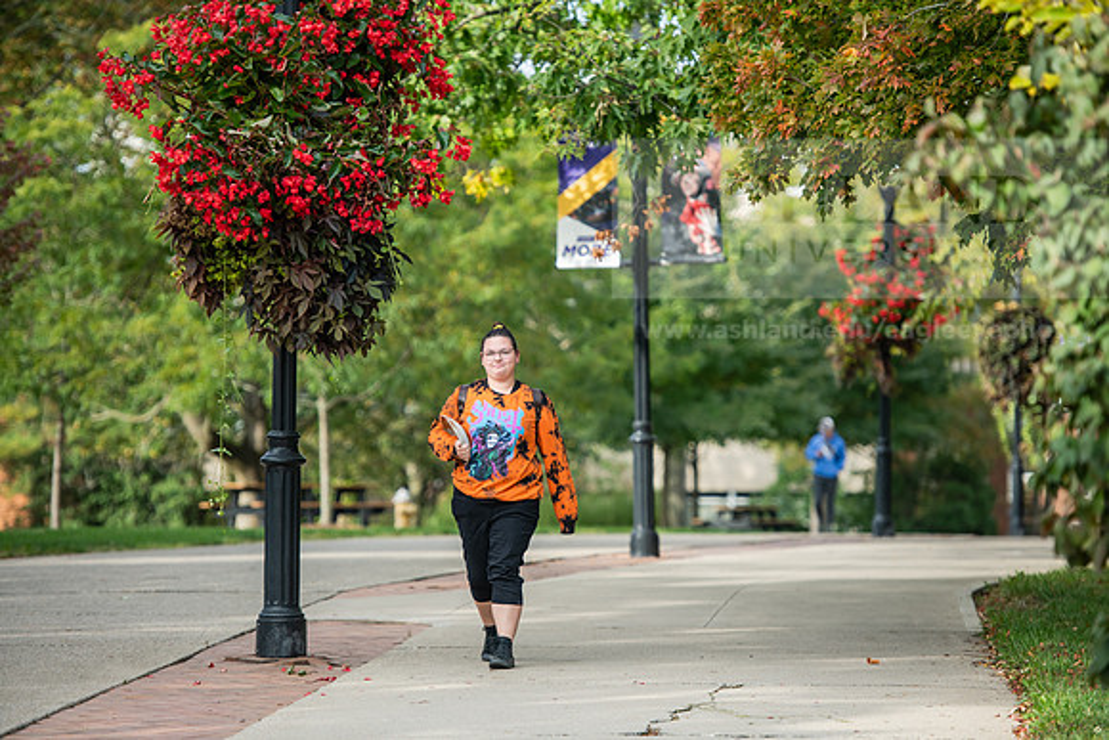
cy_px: 370
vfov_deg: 8.6
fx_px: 4930
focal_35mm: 160
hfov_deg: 12.8
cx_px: 554
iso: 160
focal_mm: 160
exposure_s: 1/500
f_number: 3.2
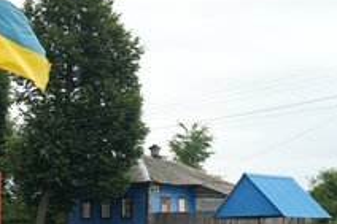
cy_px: 163
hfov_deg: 23.7
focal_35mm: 85
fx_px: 795
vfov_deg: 16.0
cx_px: 87
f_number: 4.5
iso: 800
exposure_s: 1/100
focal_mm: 45
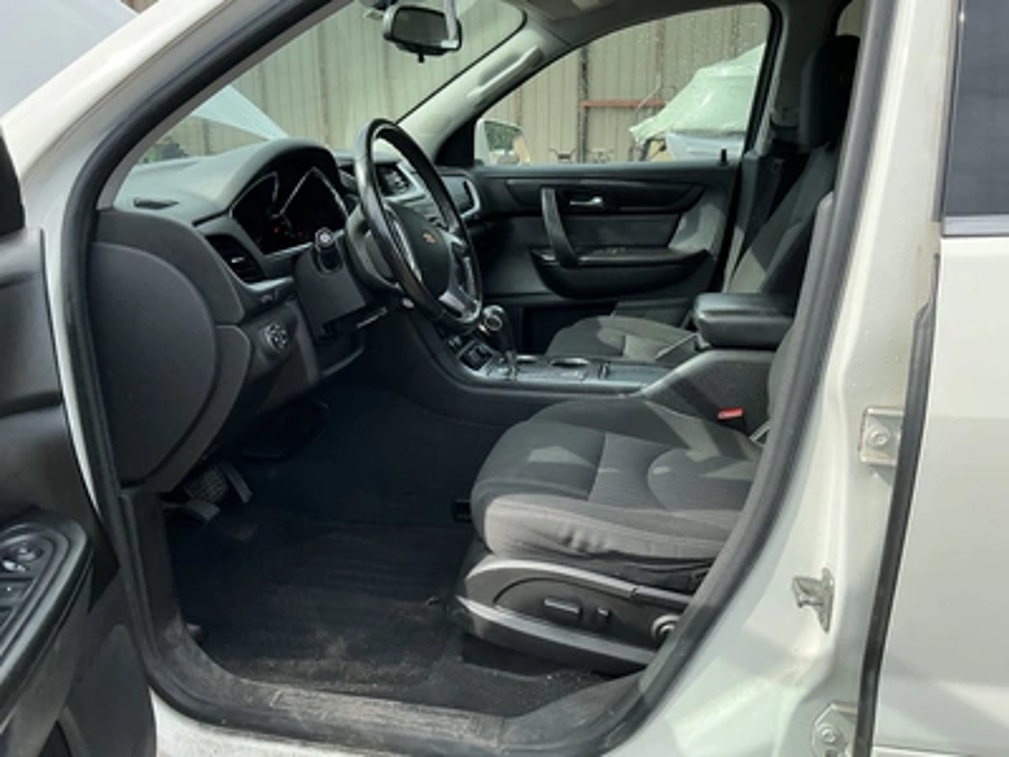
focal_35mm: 28
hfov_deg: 63.4
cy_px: 378
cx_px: 504
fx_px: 816
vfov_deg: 49.7
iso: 25
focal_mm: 3
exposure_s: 1/457
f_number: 1.8
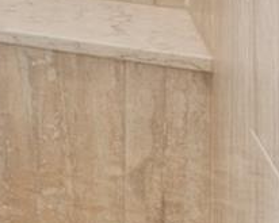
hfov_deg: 9.0
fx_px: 1039
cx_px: -737
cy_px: -314
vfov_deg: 10.5
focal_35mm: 126
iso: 160
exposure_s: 1/20
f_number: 8
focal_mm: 11.5
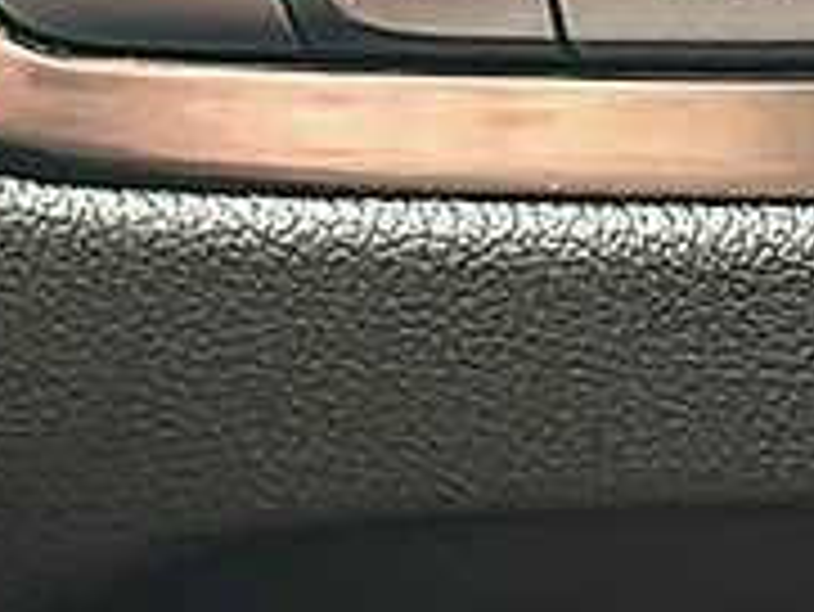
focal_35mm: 162
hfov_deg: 12.1
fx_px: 3812
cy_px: -254
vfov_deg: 9.0
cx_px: 715
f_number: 1.78
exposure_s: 1/64
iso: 160
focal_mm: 6.86
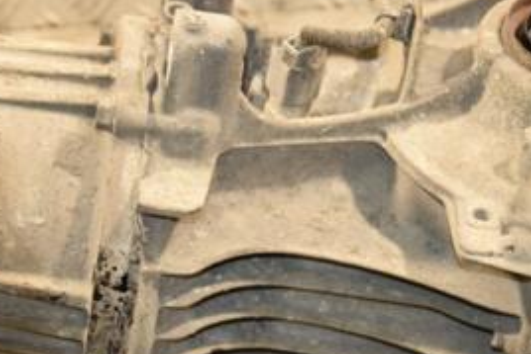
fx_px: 2230
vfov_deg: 9.1
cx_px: 374
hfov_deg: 13.5
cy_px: 206
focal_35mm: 151
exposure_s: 1/100
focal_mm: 45
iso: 800
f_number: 4.8
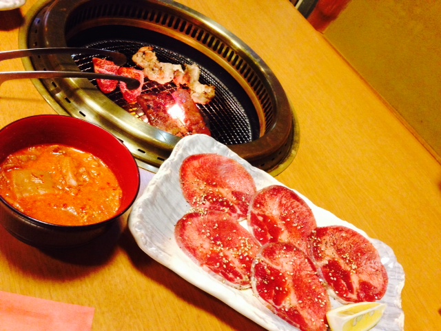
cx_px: 220
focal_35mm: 33
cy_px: 166
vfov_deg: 42.9
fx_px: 420
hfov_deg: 55.4
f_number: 2.4
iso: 400
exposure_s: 1/20
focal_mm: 4.12
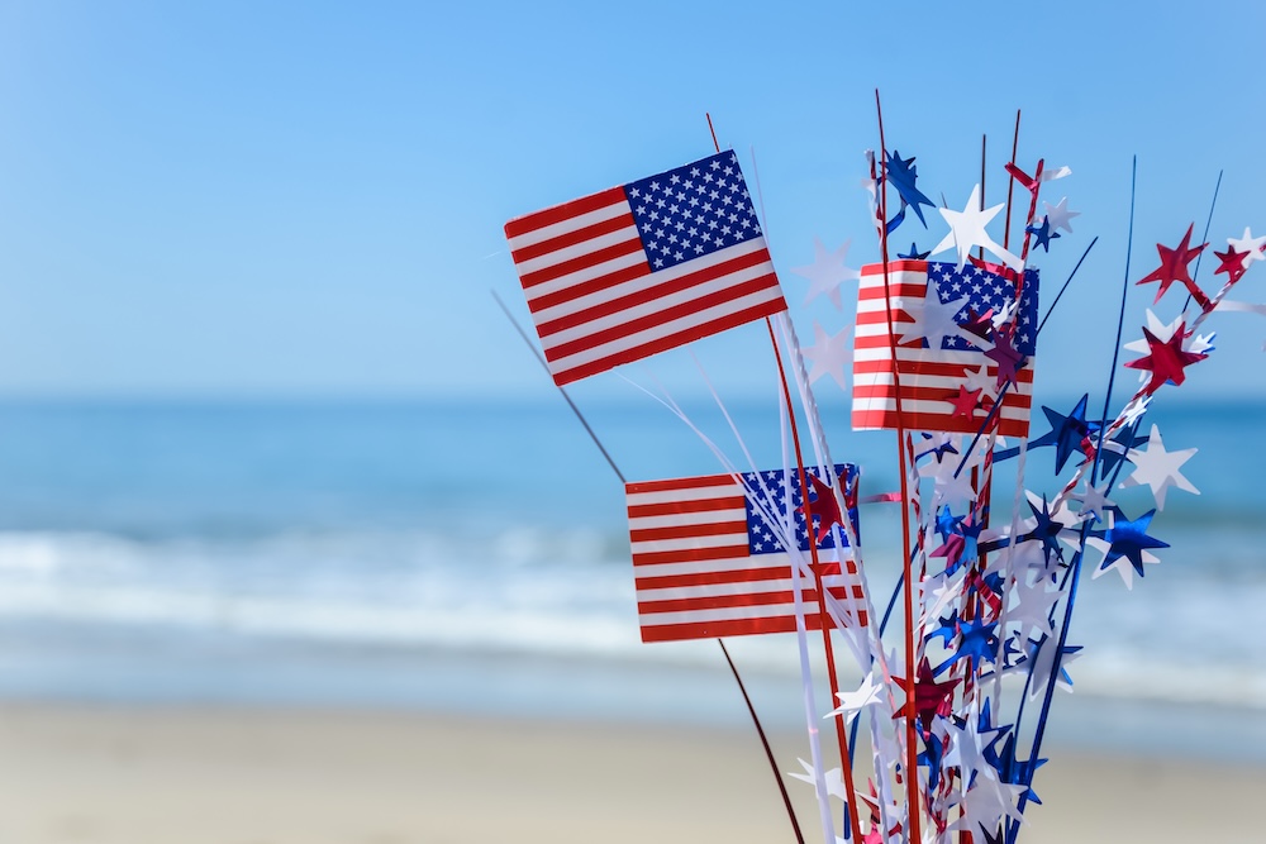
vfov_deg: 18.9
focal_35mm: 72
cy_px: 422
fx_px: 2532
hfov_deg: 28.1
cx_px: 633
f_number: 4.8
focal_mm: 48
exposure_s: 1/2000
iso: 200
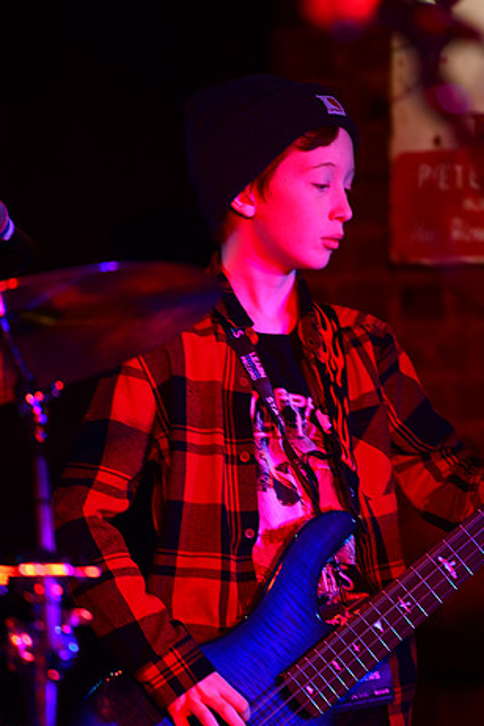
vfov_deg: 8.2
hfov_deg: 5.5
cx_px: 290
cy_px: 393
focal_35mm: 251
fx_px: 5061
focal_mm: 200
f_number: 2.8
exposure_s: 1/100
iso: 450
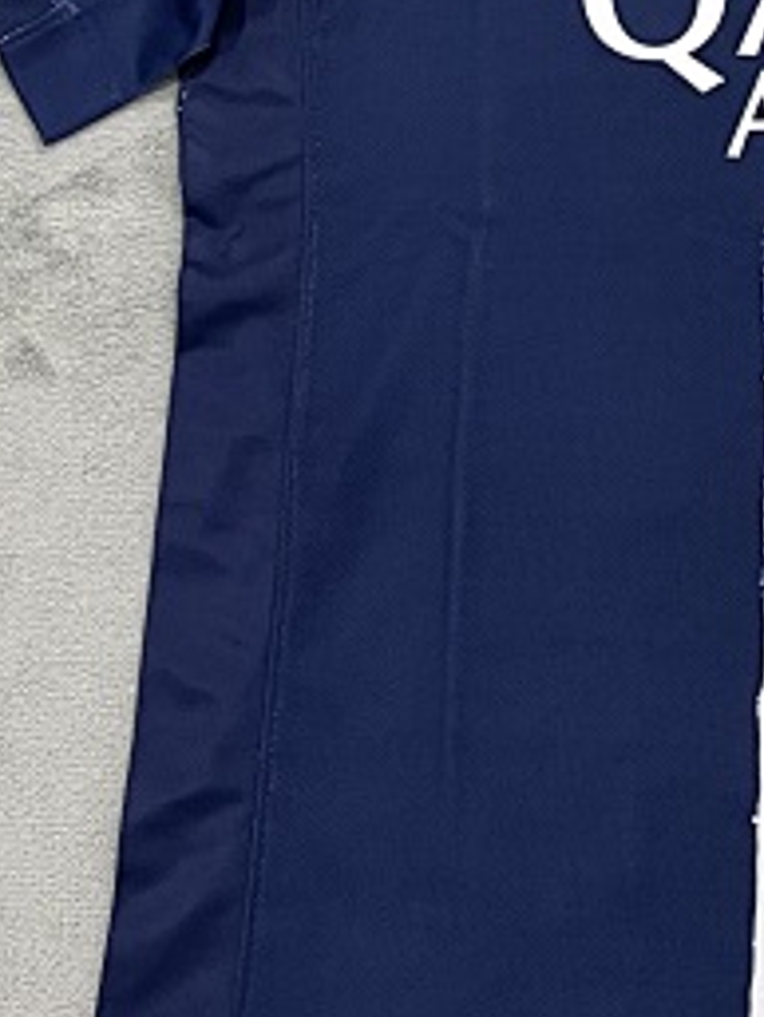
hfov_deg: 17.5
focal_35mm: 81
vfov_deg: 23.2
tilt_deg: -79.2
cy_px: 12
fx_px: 2382
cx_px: 891
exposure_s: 1/60
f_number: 1.5
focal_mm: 5.7
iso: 250
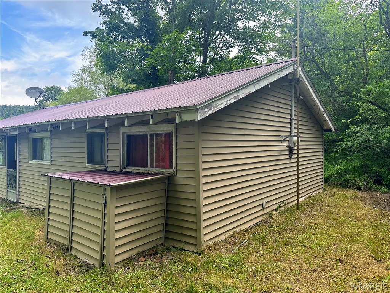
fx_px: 270
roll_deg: -0.2
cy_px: 146
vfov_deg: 56.8
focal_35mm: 24
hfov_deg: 71.6
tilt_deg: -1.5
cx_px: 195
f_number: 1.78
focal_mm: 6.86
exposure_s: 1/734
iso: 80
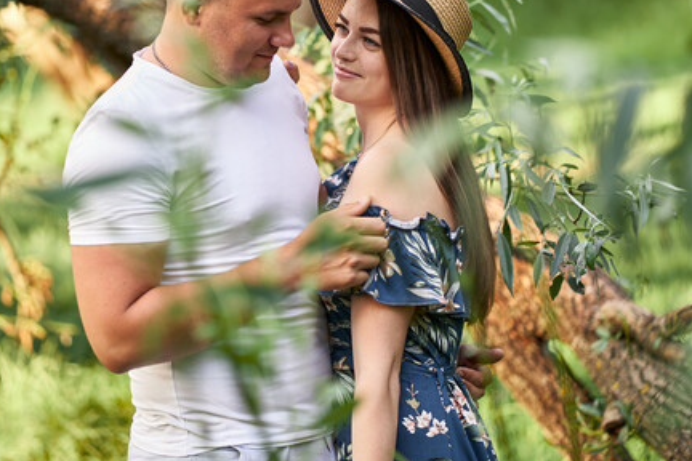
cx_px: 224
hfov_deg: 17.6
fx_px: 2230
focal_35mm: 116
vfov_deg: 11.8
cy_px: 167
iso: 200
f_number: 1.8
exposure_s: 1/400
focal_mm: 85
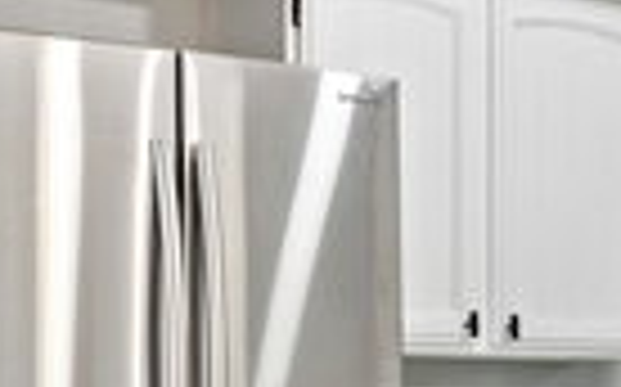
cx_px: 988
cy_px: 392
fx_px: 2097
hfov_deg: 15.3
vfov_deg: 10.5
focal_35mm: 124
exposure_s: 1/30
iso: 800
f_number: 10
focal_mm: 35
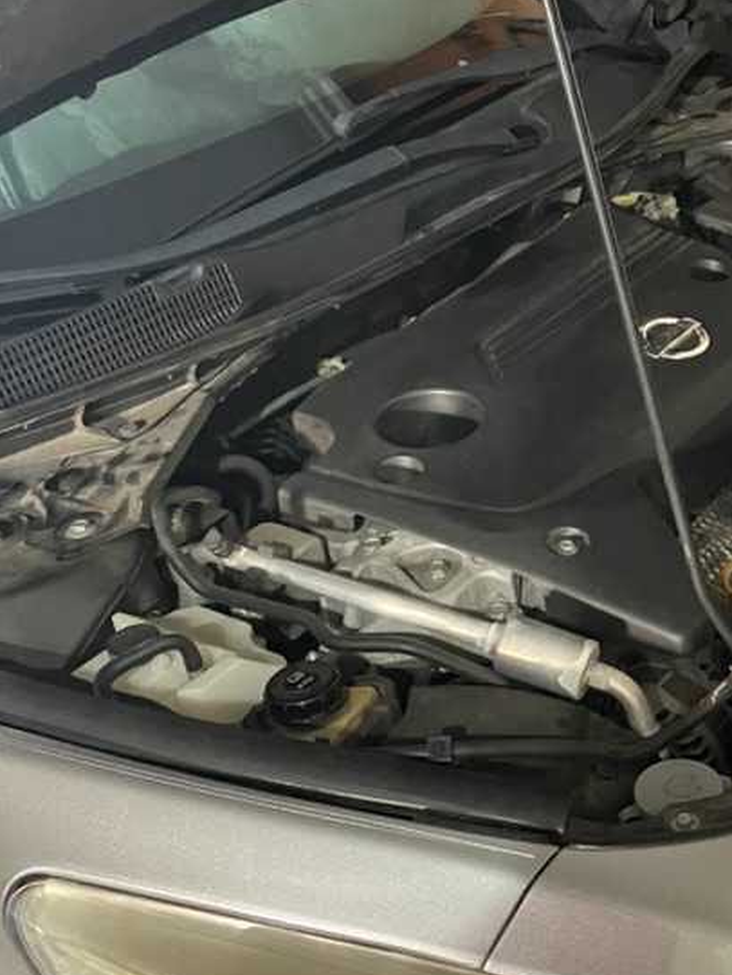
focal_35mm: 53
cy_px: 512
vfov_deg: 36.2
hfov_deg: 26.4
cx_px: 691
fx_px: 1494
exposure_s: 1/40
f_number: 1.8
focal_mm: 3.99
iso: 400
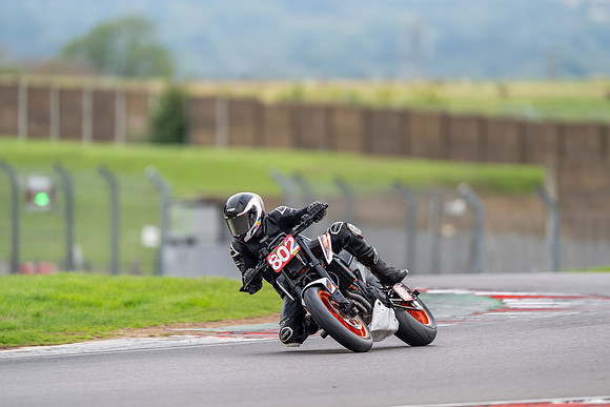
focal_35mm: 662
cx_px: 337
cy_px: 182
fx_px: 11224
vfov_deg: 2.1
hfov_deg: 3.1
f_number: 4.5
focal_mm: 600
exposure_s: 1/500
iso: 160
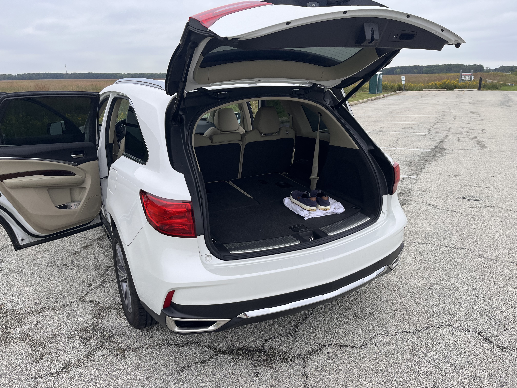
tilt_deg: -16.0
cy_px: 194
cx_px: 258
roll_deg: +1.3
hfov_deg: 67.3
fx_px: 388
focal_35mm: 26
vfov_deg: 53.1
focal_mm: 5.1
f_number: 1.6
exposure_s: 1/1517
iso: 50
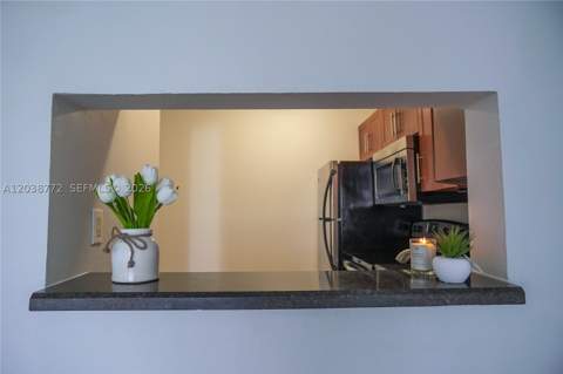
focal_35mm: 24
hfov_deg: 73.8
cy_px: 187
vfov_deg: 53.0
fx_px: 375
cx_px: 282
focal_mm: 16
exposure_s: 1/100
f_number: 3.2
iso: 250
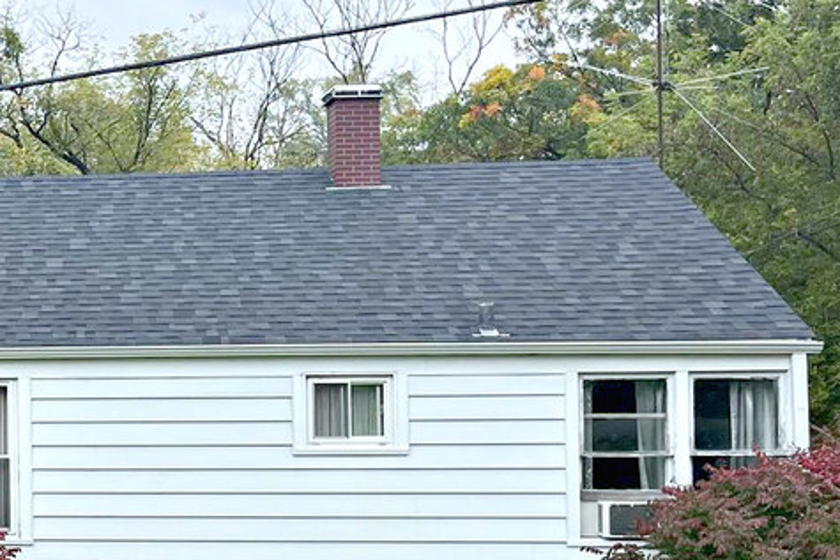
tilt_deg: -1.4
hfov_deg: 21.8
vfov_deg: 16.6
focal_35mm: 82
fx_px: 1914
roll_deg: +1.1
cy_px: 373
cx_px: -311
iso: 50
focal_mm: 5.1
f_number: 1.6
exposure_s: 1/1580
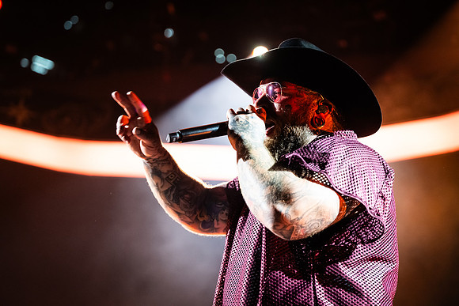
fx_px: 1039
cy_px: 128
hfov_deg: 24.9
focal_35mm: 82
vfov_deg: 16.8
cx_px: 267
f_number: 2.8
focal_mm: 70
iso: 2000
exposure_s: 1/320
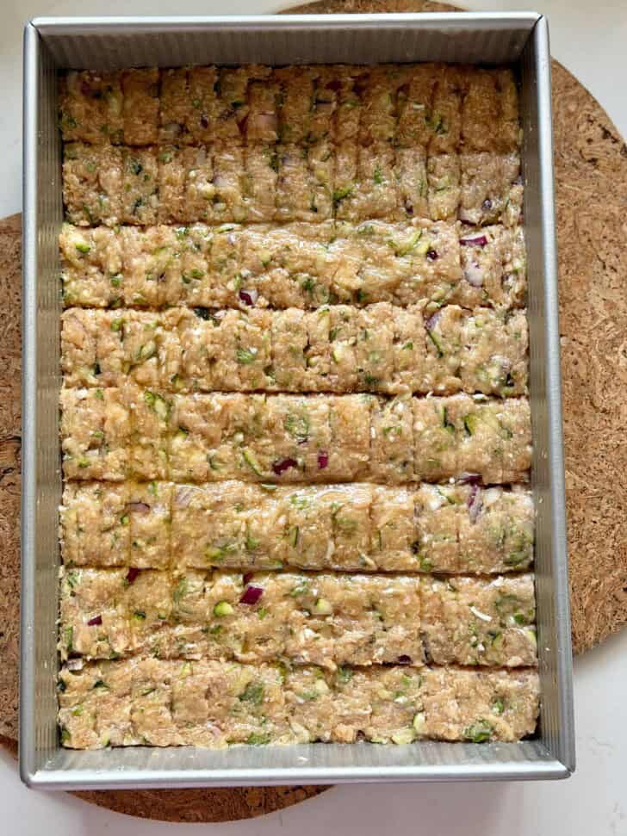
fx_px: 1159
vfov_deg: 39.7
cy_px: 418
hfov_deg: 30.3
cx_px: 314
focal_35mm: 48
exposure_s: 1/121
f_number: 1.8
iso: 80
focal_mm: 6.8
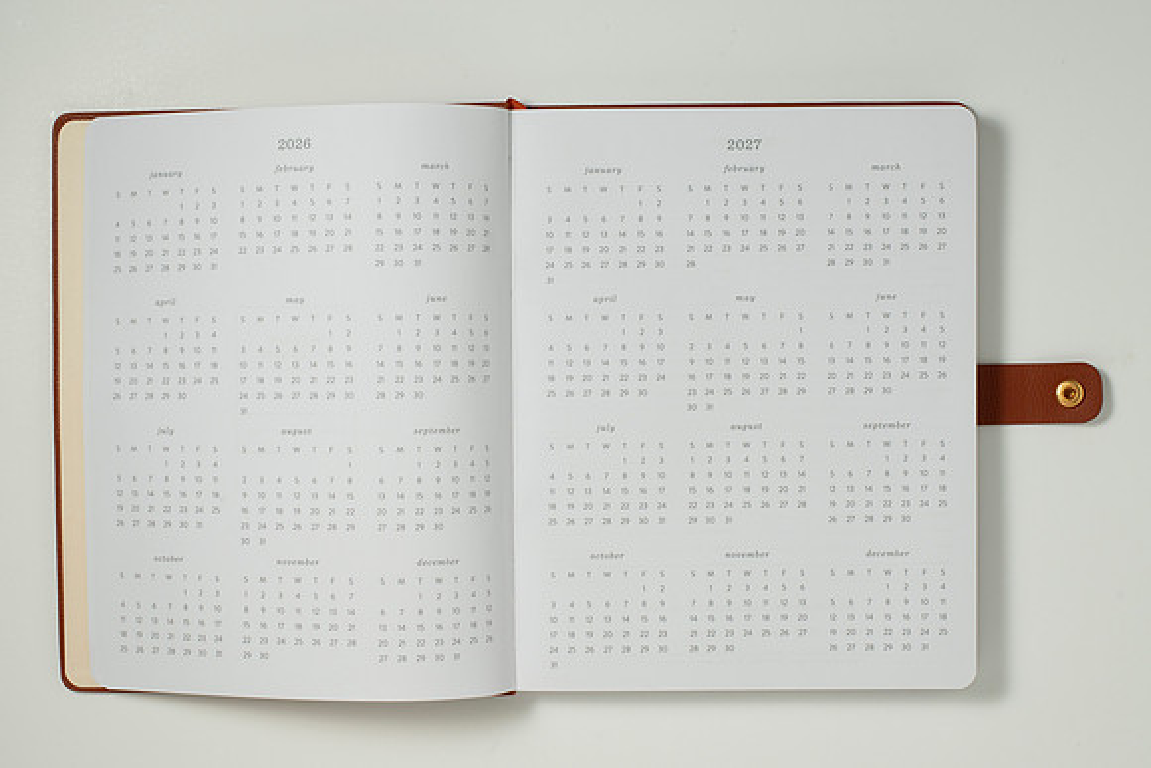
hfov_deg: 33.9
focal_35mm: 59
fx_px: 1887
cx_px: 529
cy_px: 431
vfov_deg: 23.0
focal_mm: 50
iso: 200
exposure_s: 1/200
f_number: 10
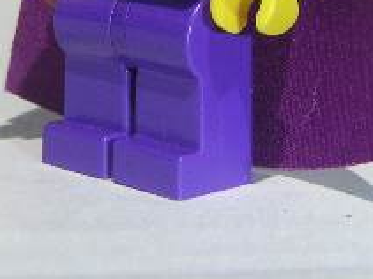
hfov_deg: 13.6
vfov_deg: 10.0
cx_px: 147
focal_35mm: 145
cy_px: -109
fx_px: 1562
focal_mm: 8
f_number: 6.7
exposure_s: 1/1000
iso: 80
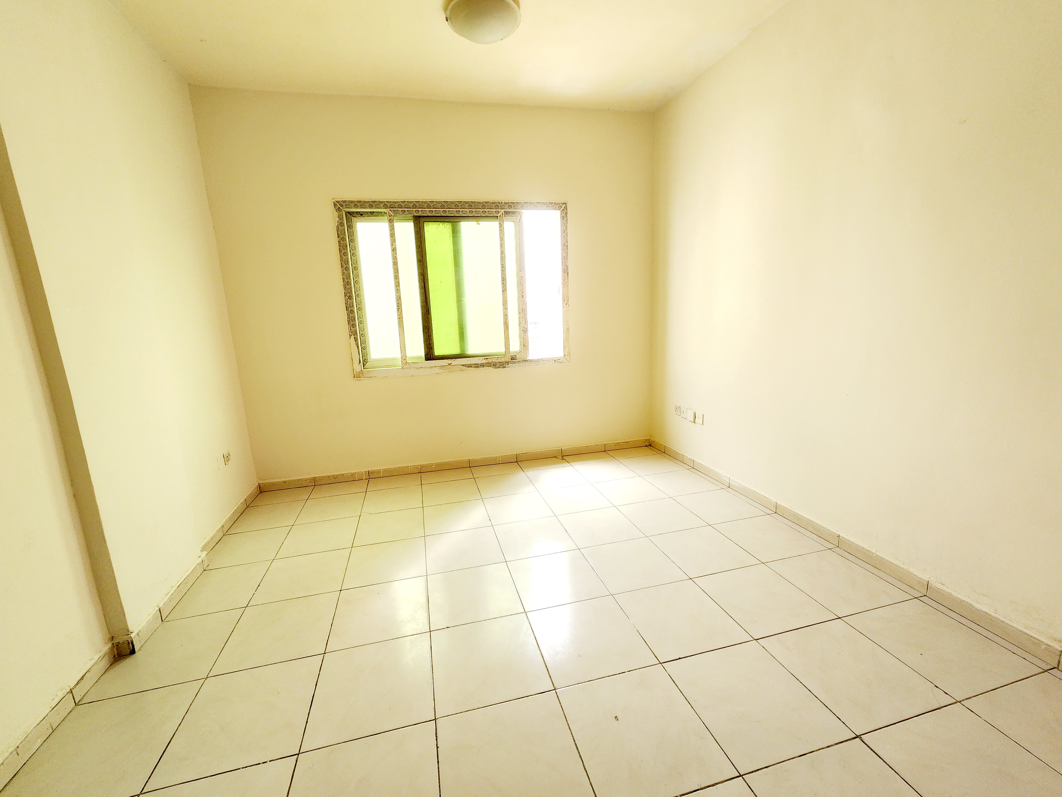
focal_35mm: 13
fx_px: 399
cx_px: 531
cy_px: 398
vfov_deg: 89.9
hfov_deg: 106.2
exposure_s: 1/60
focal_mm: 2.2
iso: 160
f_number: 2.2
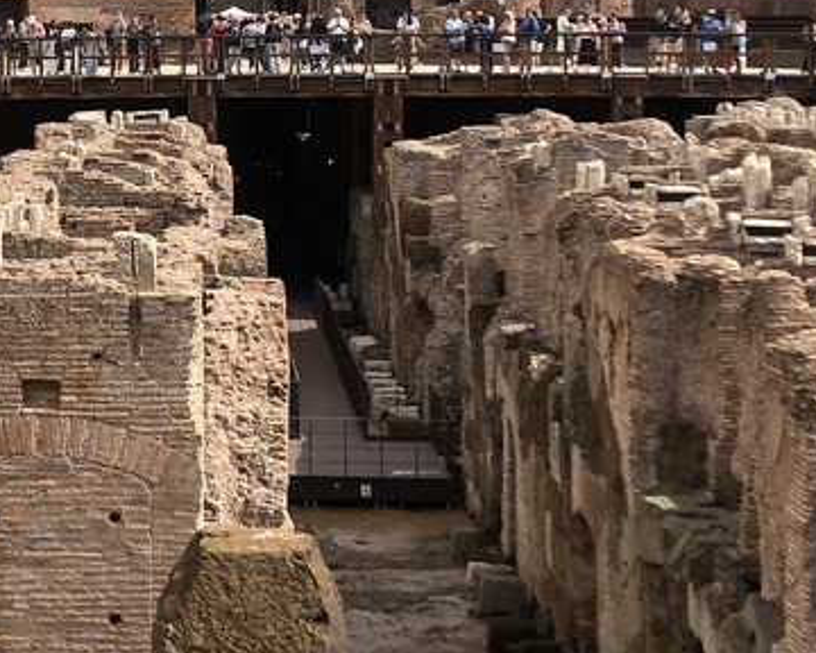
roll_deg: +1.2
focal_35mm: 91
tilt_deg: -3.0
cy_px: 116
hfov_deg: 20.3
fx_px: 2198
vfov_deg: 16.7
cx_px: -7
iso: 20
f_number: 1.8
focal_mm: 4
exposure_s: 1/1736
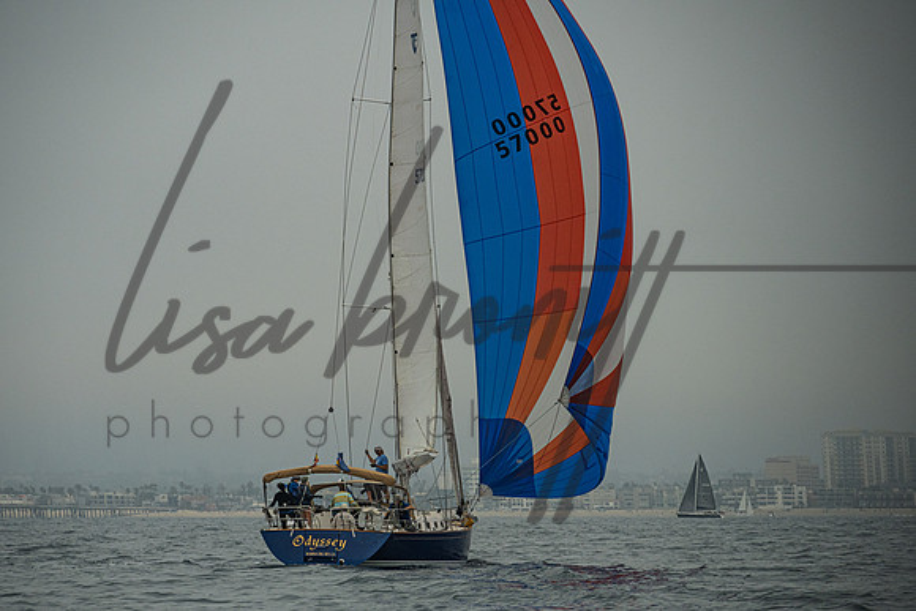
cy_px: 342
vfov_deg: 6.1
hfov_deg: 9.1
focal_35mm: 227
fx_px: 5775
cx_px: 399
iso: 400
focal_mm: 200
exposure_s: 1/5000
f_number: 6.3
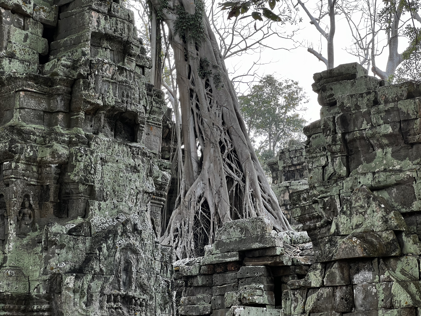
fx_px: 936
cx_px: 210
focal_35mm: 77
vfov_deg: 19.1
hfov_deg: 25.3
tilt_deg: +12.9
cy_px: 158
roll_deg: +0.5
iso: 32
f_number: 2.8
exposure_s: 1/125
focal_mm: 9
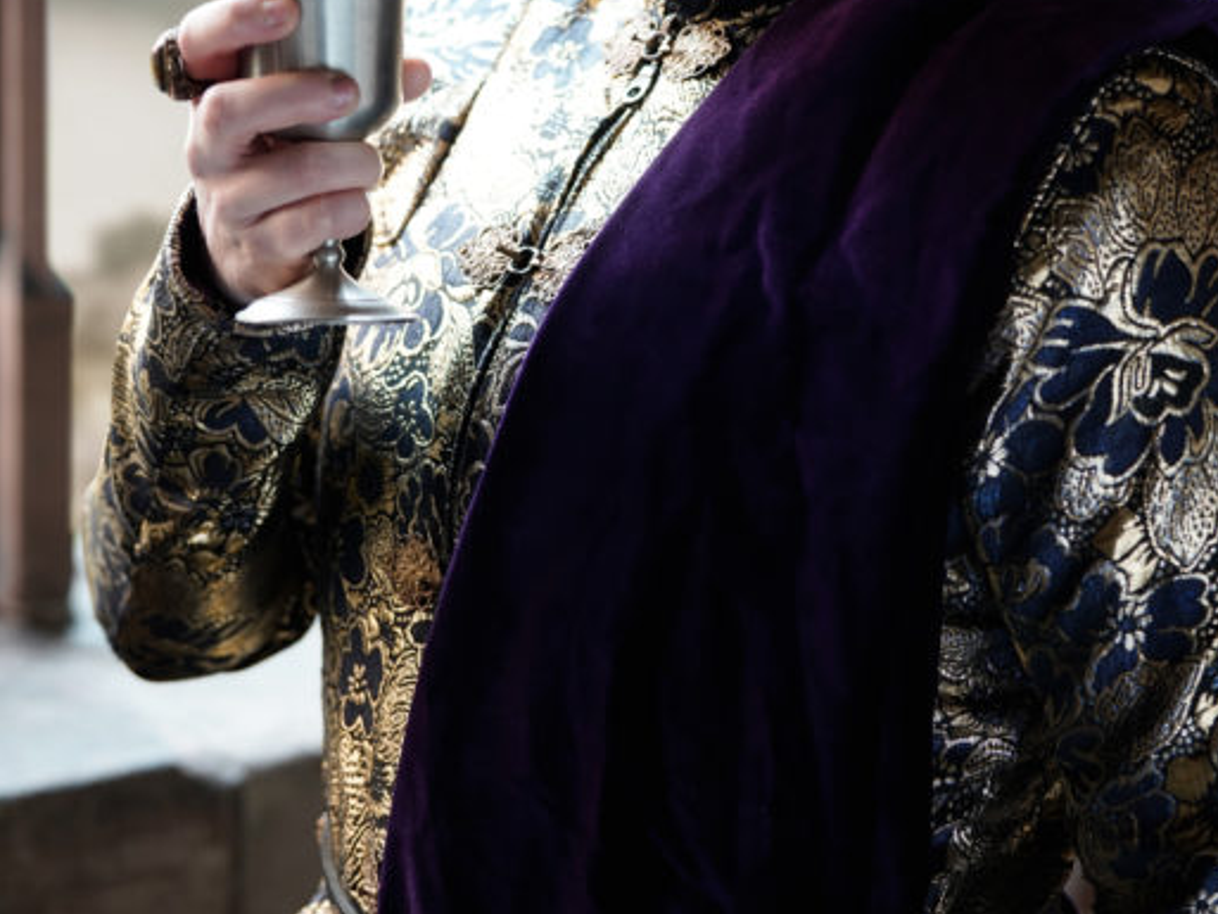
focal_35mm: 96
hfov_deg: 20.4
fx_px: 3379
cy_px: 116
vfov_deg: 15.3
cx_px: 600
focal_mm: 50
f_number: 2
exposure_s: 1/250
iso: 640
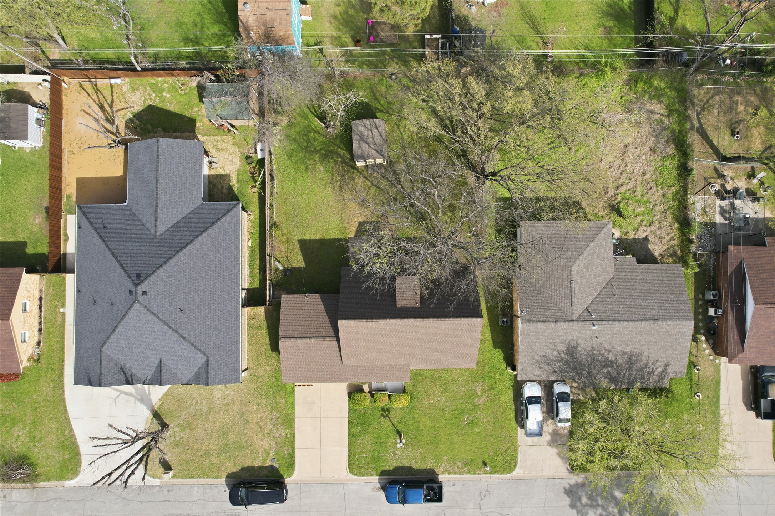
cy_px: 258
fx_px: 474
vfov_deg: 57.2
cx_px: 388
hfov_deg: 78.6
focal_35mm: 22
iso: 110
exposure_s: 1/1250
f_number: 2.8
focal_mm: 8.4
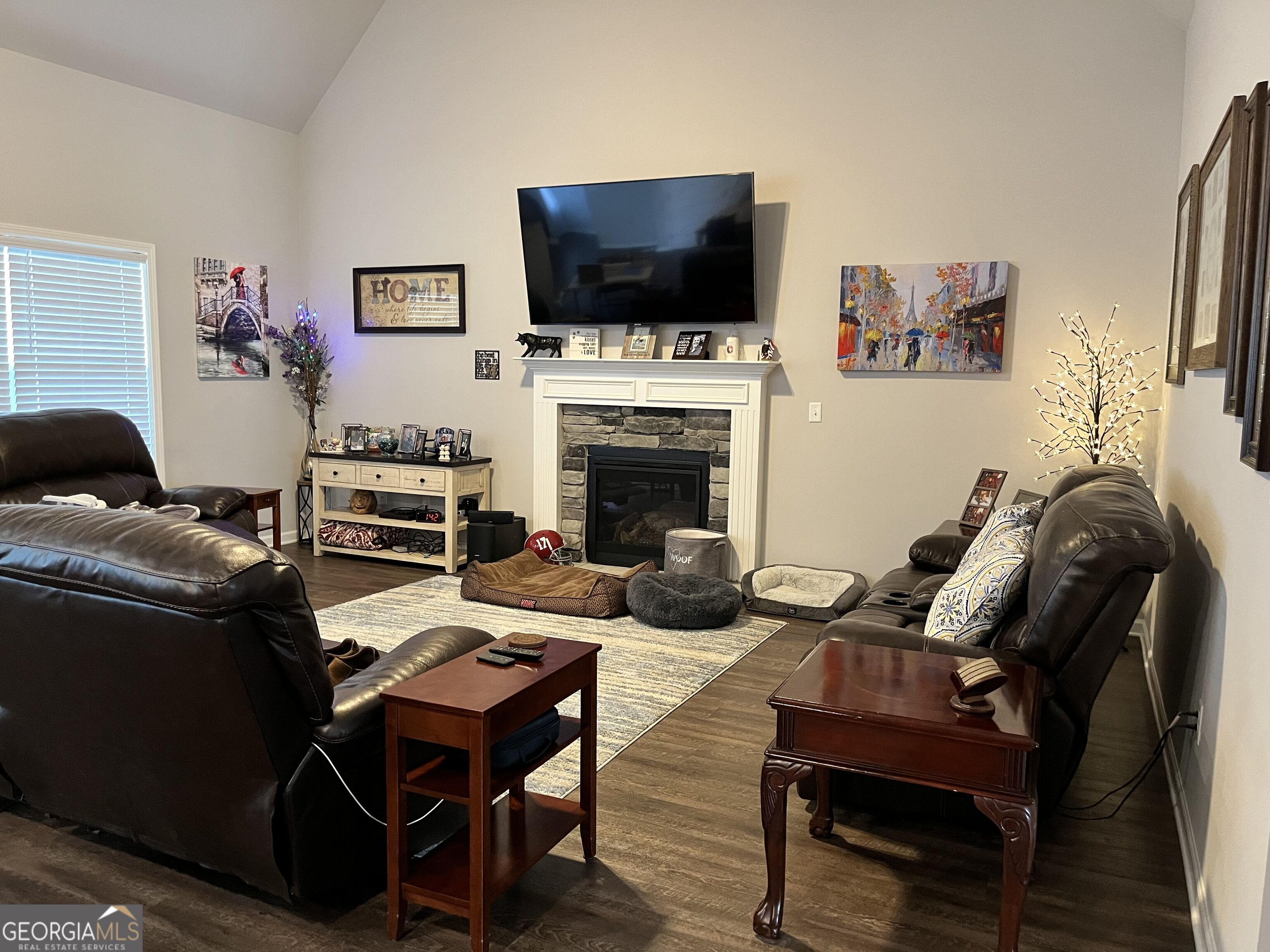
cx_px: 635
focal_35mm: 26
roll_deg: -1.1
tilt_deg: -6.5
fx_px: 954
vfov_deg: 53.1
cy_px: 476
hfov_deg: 67.3
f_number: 1.6
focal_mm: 5.1
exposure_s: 1/40
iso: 400
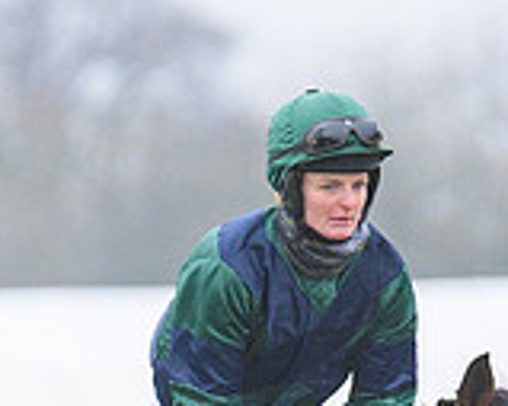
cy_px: 609
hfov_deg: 1.4
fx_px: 20149
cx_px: 343
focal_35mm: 1341
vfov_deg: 1.2
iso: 1250
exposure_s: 1/1600
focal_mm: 250
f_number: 5
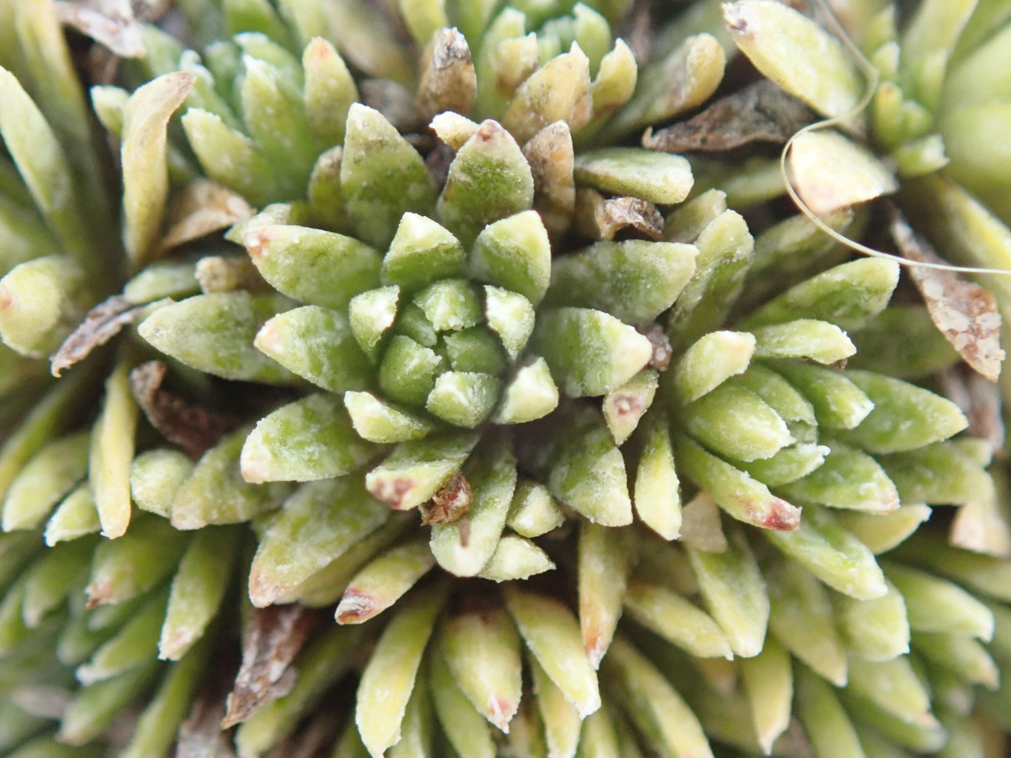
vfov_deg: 14.8
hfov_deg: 19.6
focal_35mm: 100
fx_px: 2921
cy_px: 379
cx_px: 506
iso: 800
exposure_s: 1/250
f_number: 4.9
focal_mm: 18
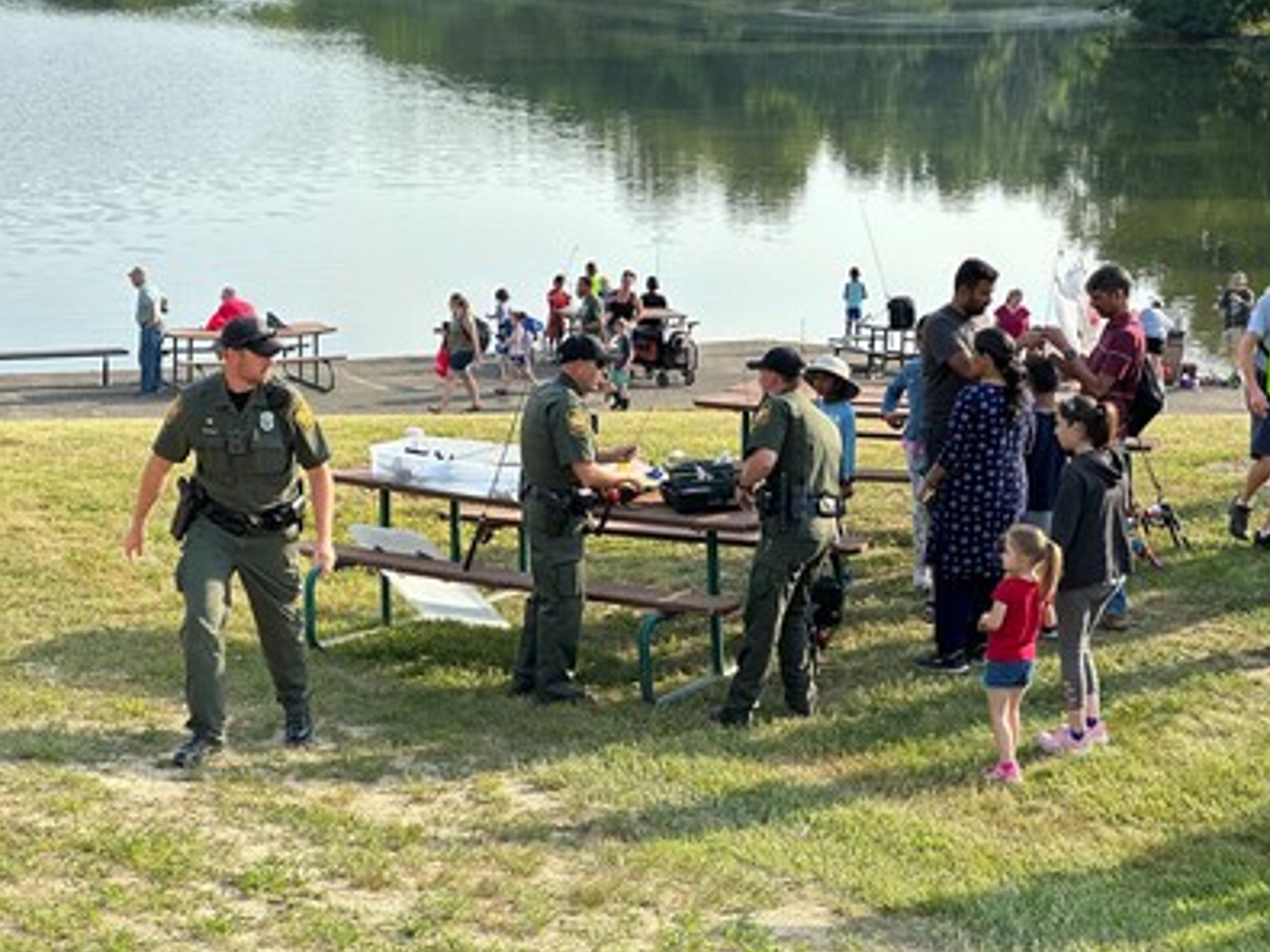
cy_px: 479
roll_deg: -2.3
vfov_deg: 18.9
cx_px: 630
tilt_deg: -12.2
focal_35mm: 78
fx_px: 2861
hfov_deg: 25.0
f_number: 2.8
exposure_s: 1/457
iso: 32
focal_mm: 9
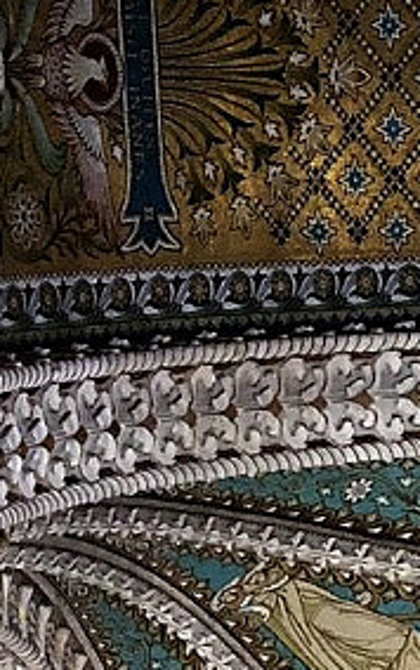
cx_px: 897
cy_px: 1191
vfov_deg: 11.6
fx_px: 3052
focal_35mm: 167
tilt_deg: +71.5
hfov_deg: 7.5
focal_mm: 3.99
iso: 100
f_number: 1.8
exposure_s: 1/5
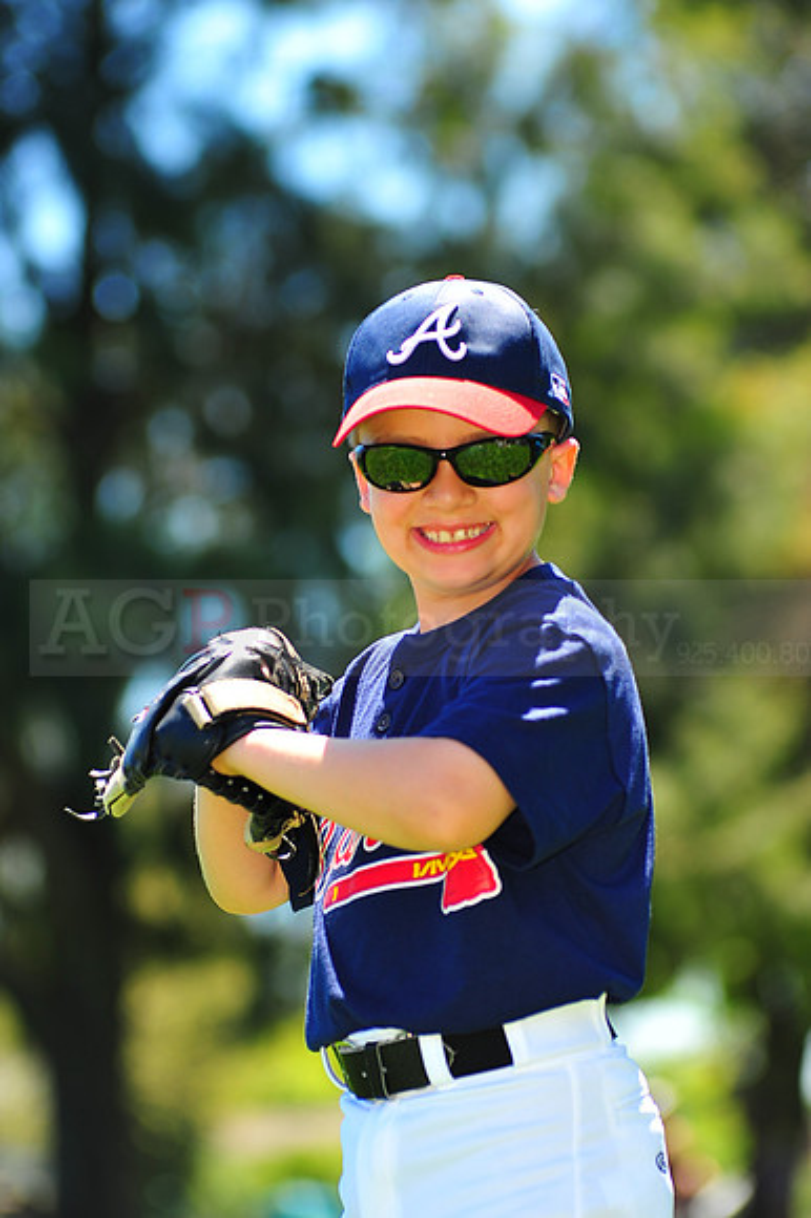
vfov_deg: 11.4
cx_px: 406
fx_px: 6089
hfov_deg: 7.6
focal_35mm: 180
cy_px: 609
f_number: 5
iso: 200
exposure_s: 1/400
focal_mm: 180
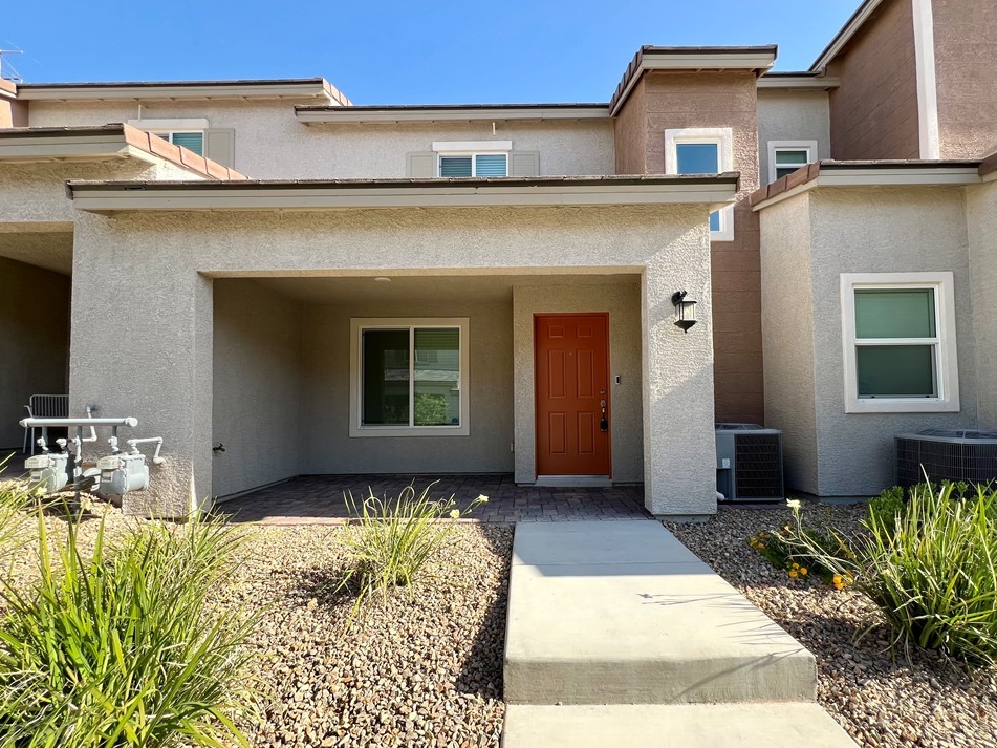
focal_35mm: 14
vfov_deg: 85.6
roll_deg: -0.1
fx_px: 403
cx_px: 524
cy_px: 392
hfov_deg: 102.0
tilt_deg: +4.3
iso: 32
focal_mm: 1.57
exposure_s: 1/288
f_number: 1.8
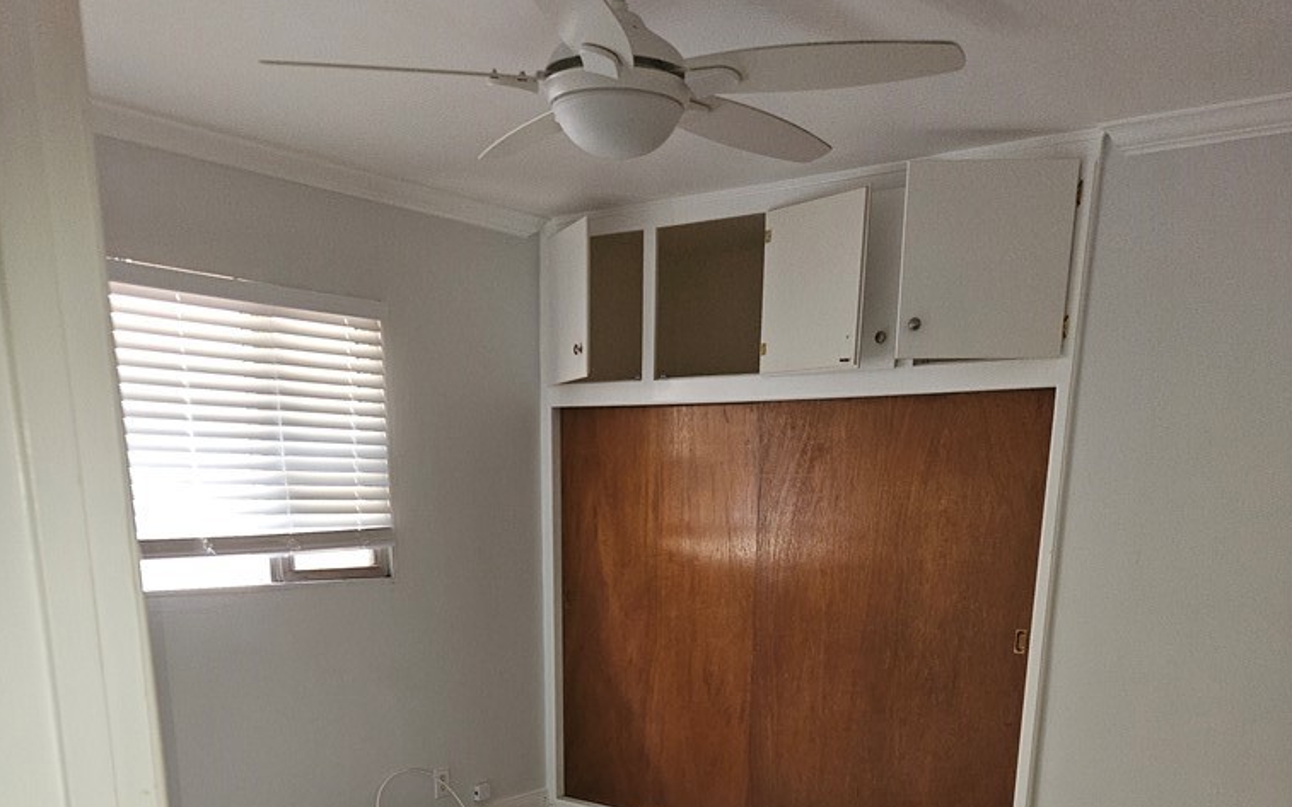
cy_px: 792
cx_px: 640
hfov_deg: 58.1
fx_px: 1162
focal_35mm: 33
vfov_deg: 35.0
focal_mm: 5.4
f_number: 1.8
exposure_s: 1/30
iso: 100
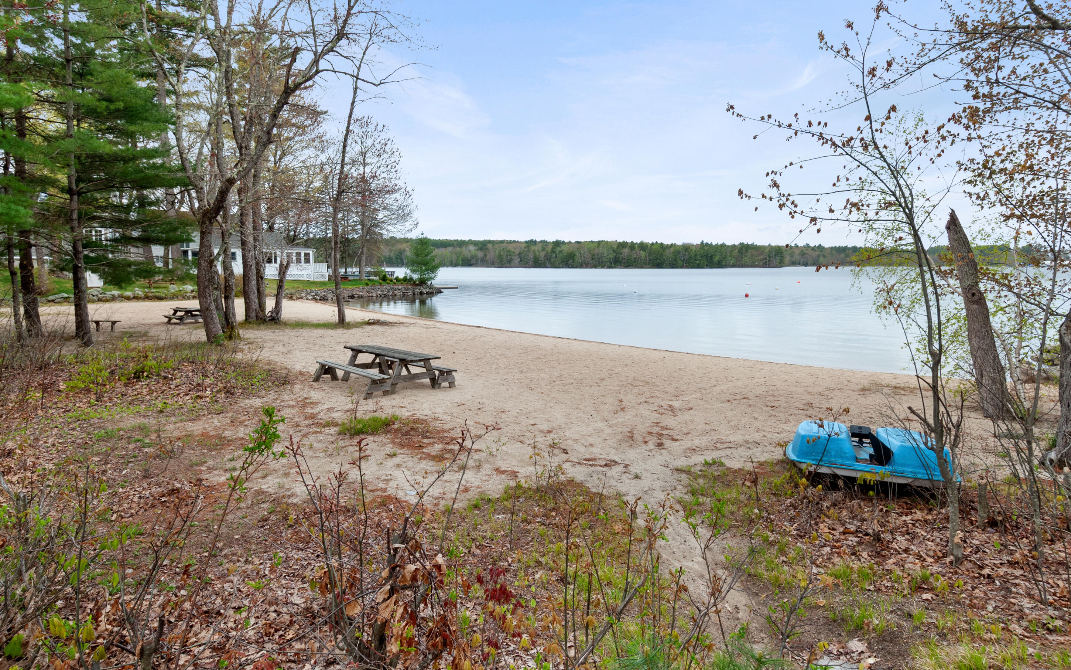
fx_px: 555
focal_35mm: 19
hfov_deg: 88.0
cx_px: 531
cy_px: 317
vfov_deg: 62.2
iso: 200
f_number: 10
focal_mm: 12
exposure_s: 1/45
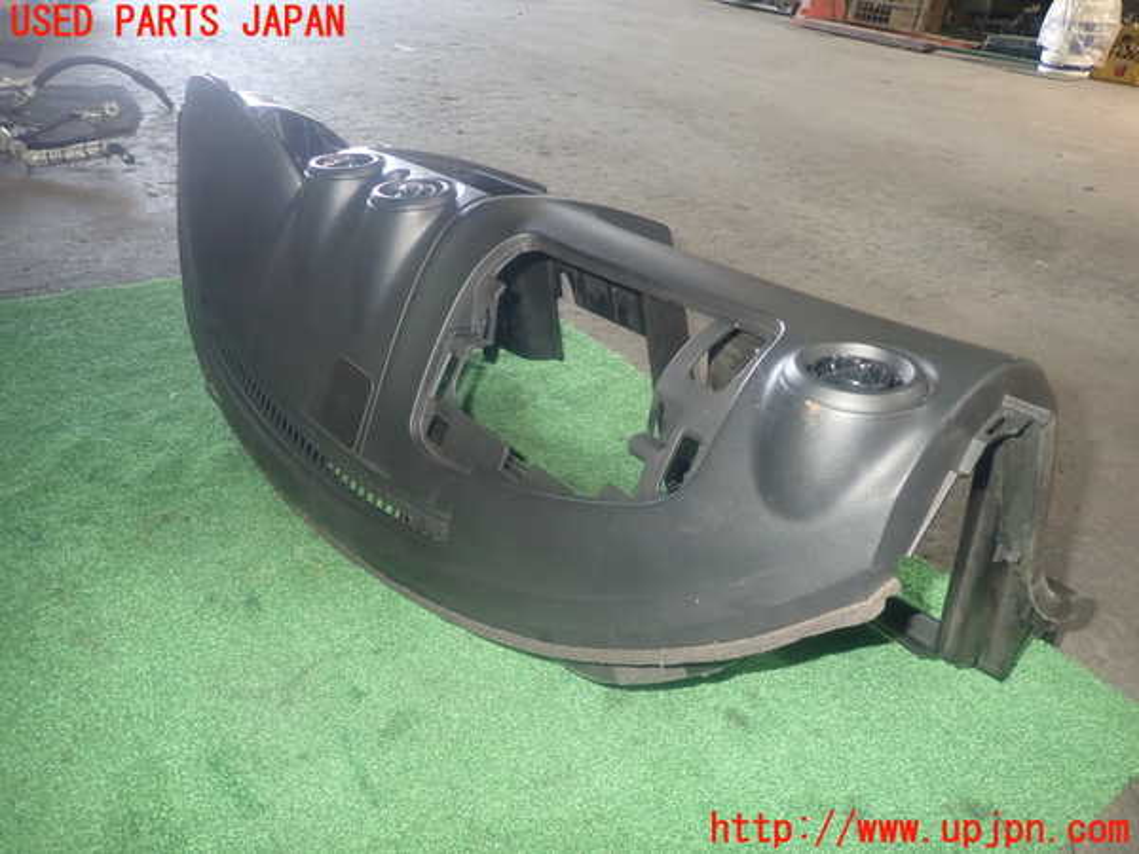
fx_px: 823
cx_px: 570
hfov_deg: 69.4
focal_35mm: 25
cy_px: 427
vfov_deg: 54.9
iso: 200
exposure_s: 1/50
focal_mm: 4.5
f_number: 2
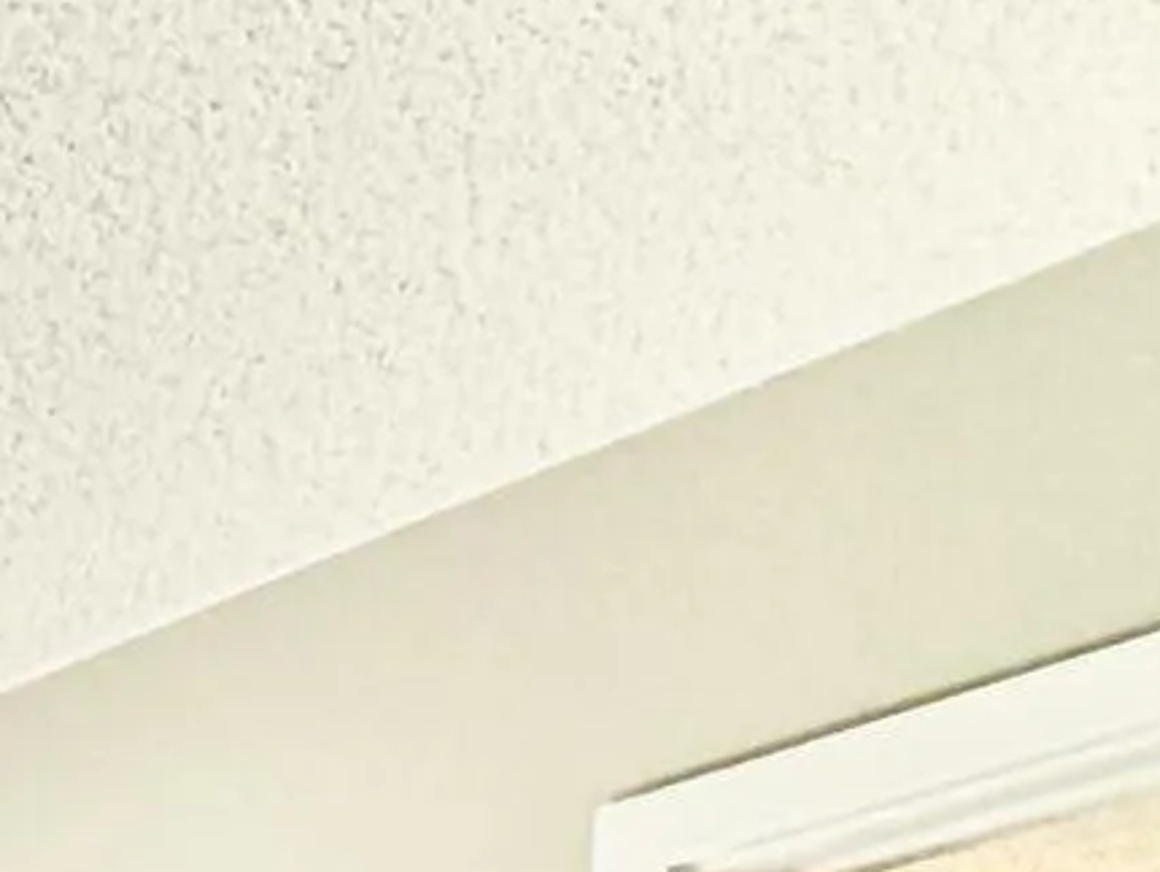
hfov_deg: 16.3
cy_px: 2446
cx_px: -979
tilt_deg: -6.1
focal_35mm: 100
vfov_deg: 11.0
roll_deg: +1.2
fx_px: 3353
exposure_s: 1/120
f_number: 2.2
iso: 100
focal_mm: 2.22
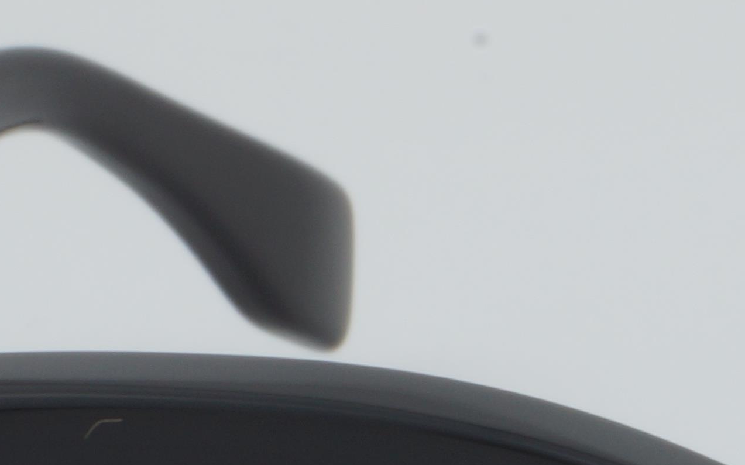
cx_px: 1124
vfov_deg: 3.3
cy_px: 697
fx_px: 8047
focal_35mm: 396
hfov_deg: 5.3
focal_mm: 55
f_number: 32
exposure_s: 1/4
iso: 100
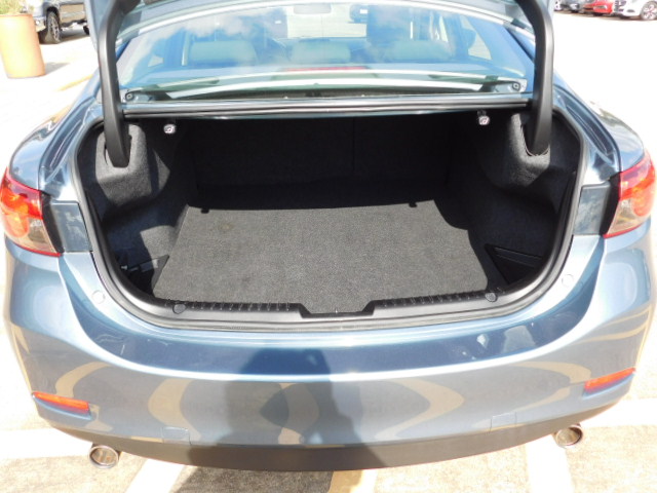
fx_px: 569
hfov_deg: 60.0
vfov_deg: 46.8
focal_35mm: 30
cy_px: 246
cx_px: 328
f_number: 3.2
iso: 125
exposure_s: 1/400
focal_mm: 5.3
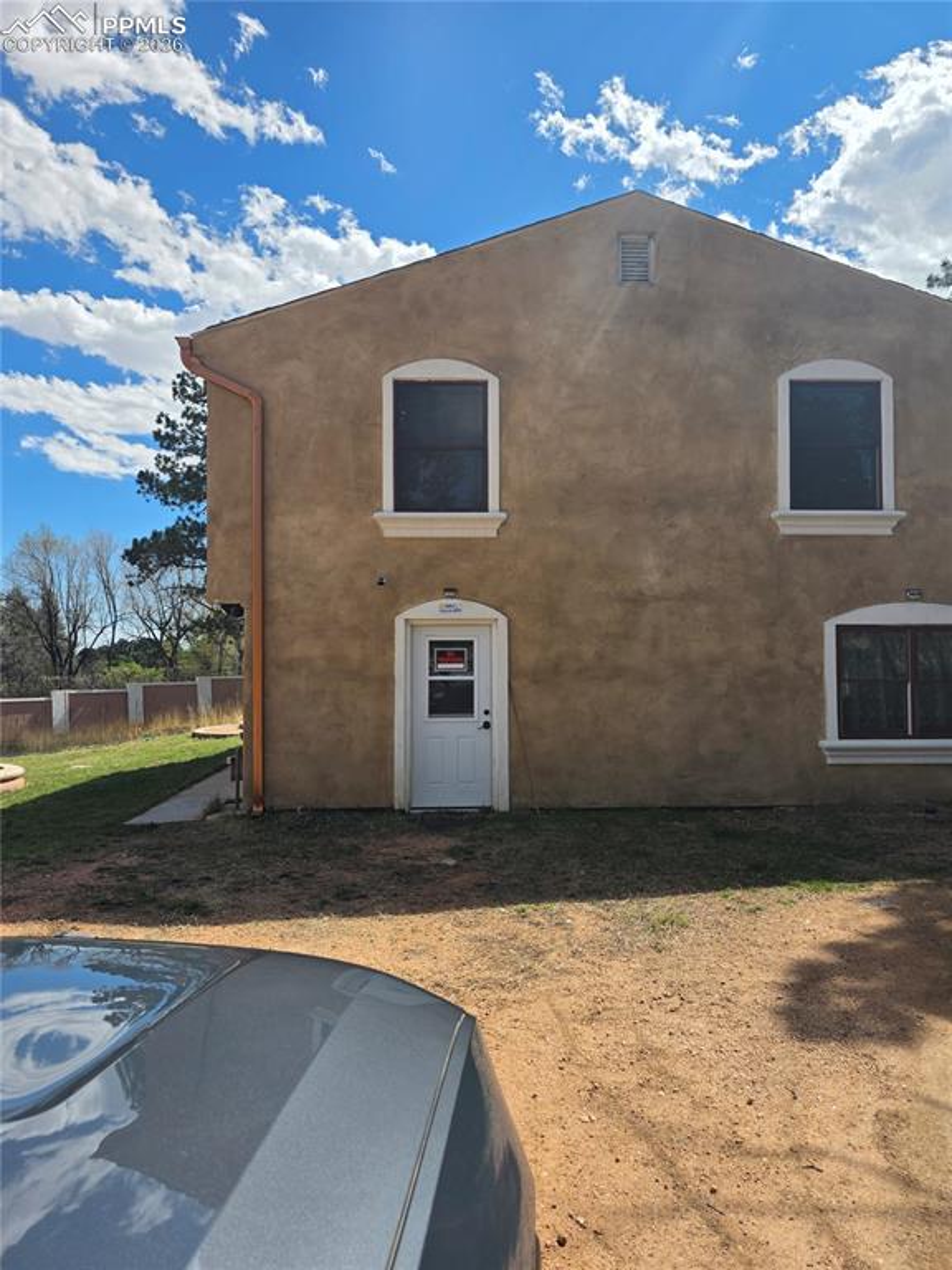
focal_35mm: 23
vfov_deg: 73.9
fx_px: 843
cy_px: 635
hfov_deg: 58.9
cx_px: 476
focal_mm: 6.3
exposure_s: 1/5958
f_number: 1.7
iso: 80
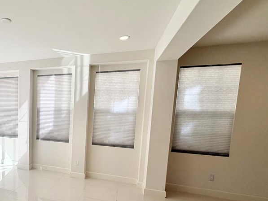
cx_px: 43
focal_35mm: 24
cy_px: 132
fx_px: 186
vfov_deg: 55.8
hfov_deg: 63.5
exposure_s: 1/502
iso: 64
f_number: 2.2
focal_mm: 2.22
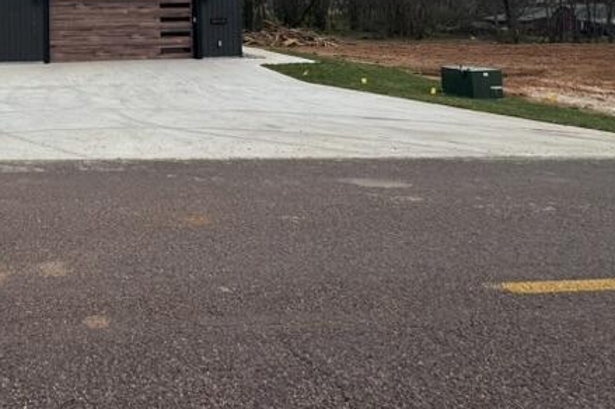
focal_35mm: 34
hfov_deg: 48.8
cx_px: 42
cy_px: -38
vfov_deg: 33.9
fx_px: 580
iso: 50
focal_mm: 2.22
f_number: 2.2
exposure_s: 1/2083
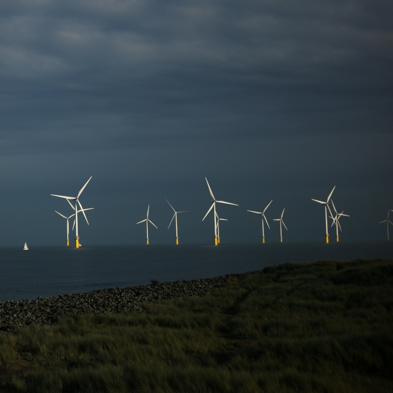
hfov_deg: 20.6
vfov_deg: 21.1
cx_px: 30
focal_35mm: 82
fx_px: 1053
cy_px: 141
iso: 160
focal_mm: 50
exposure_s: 1/1000
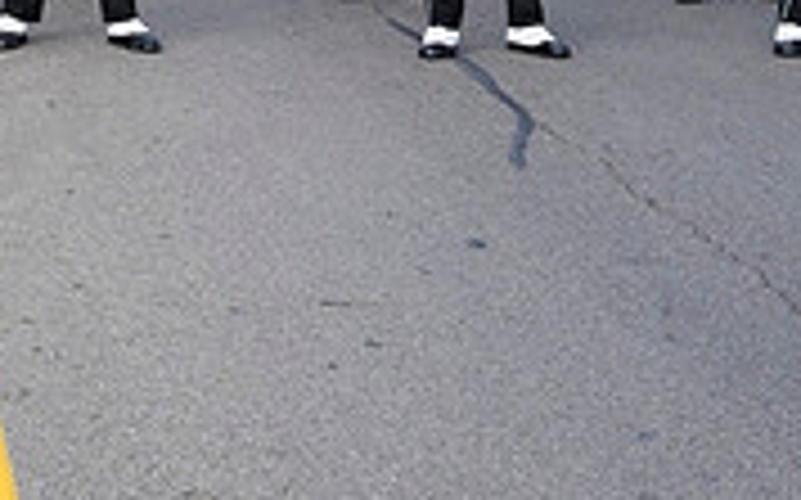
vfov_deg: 9.3
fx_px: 2967
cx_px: -22
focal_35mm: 136
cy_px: -309
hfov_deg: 15.1
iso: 400
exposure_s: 1/320
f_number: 7.1
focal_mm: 27
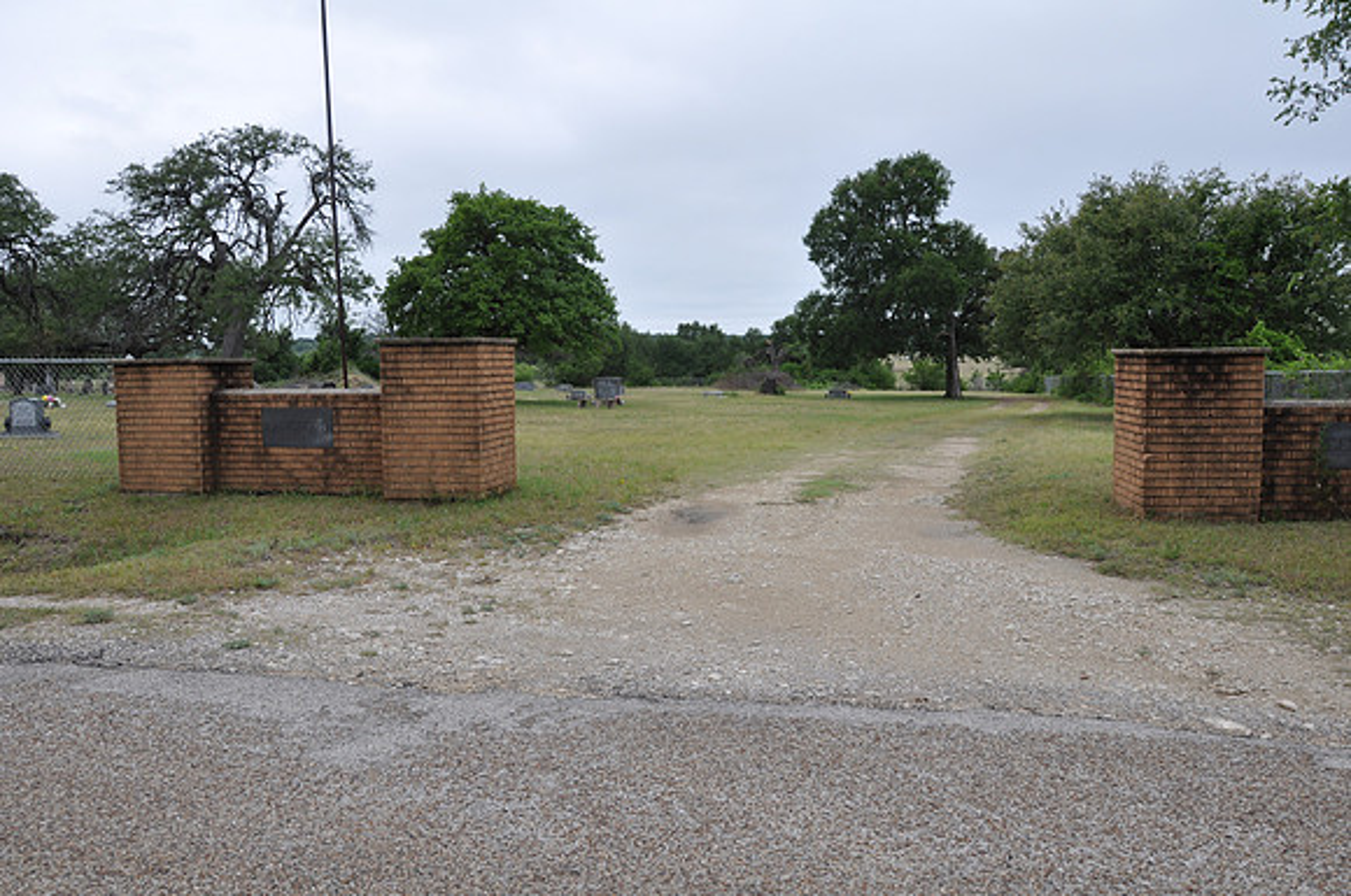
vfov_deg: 47.8
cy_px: 448
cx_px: 676
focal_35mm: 27
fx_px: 1012
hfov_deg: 67.5
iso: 200
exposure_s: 1/100
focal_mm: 18
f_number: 10
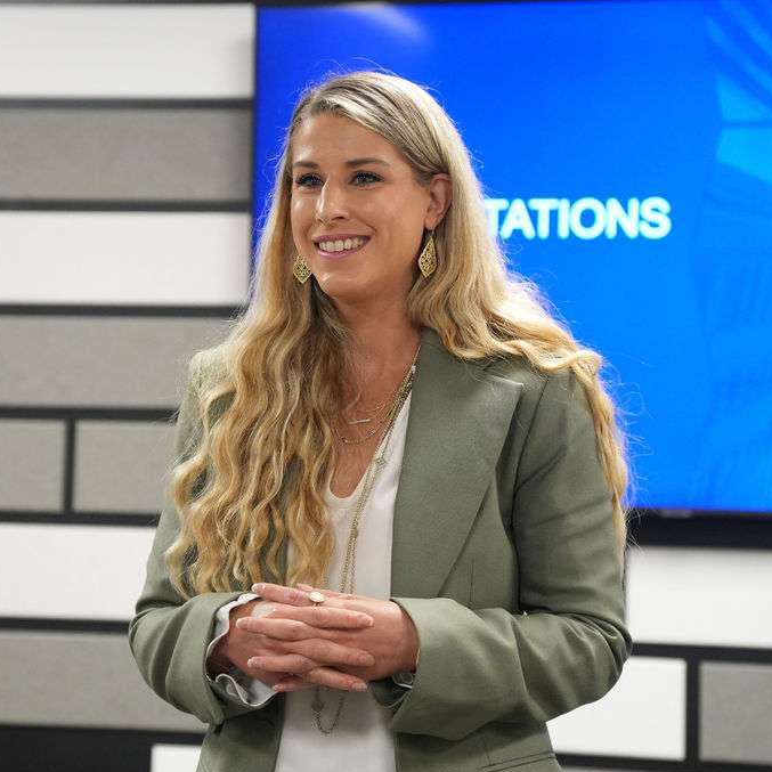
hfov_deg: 12.9
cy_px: 388
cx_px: 320
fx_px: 3406
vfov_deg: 12.9
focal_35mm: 135
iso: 2500
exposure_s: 1/125
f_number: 3.2
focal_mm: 70
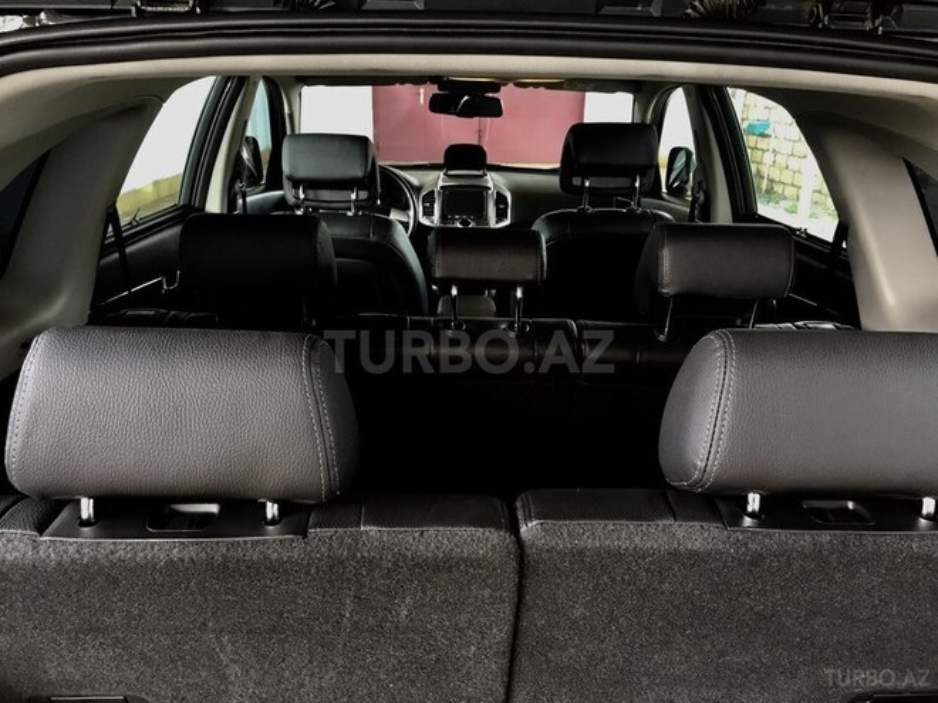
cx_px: 469
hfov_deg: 61.7
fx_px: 786
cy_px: 352
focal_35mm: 29
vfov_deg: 48.2
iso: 80
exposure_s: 1/30
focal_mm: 4.15
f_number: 2.2
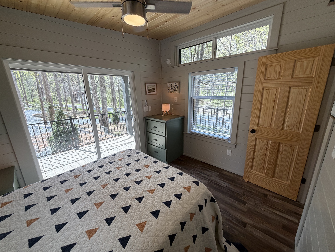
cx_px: 168
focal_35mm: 14
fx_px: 135
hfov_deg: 102.1
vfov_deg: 85.7
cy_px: 126
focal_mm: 2.22
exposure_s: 1/120
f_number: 2.2
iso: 64
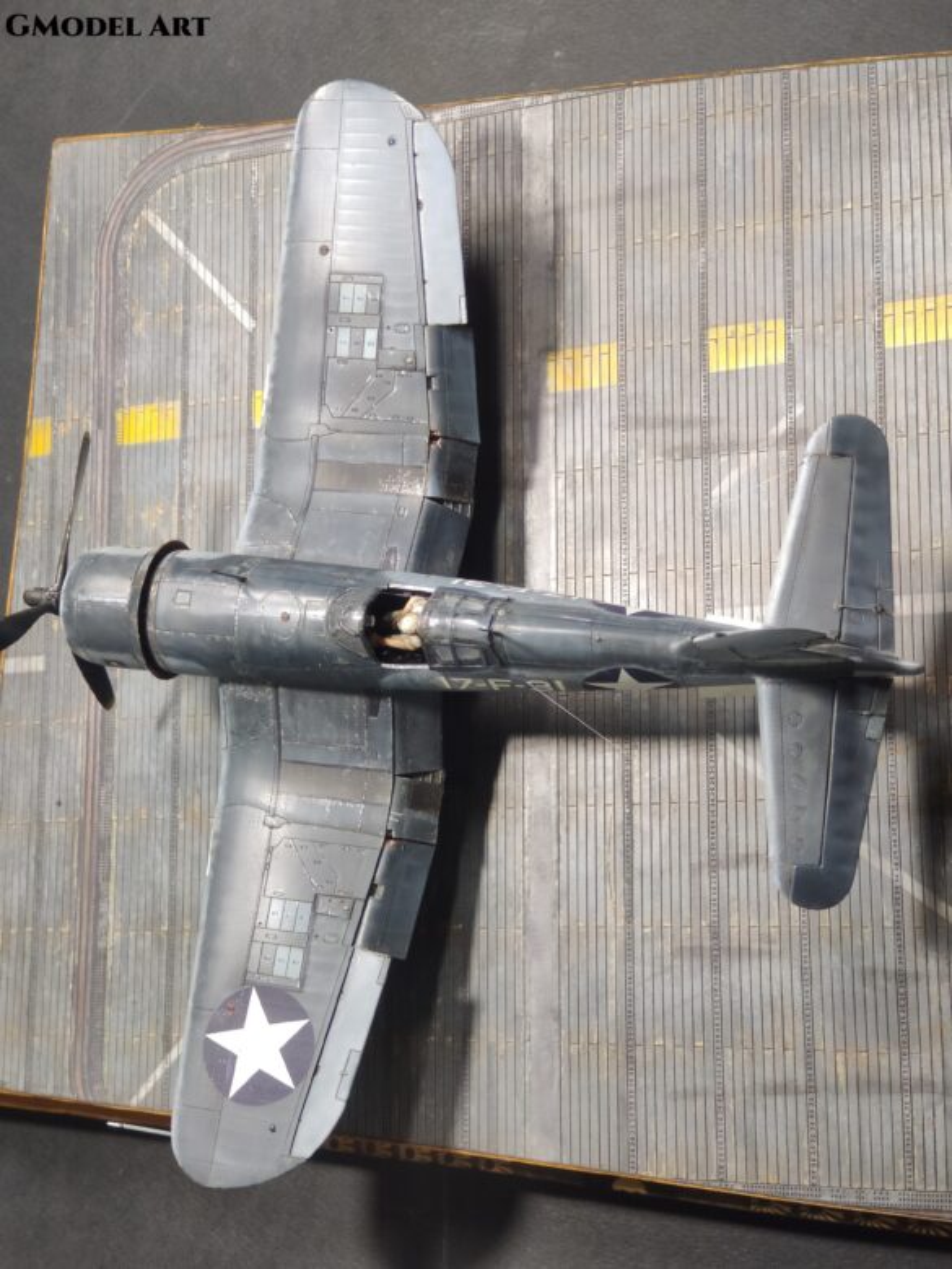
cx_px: 476
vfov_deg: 36.8
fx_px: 1907
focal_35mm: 52
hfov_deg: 28.0
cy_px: 634
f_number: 2.4
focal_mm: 5.55
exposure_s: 1/50
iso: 261
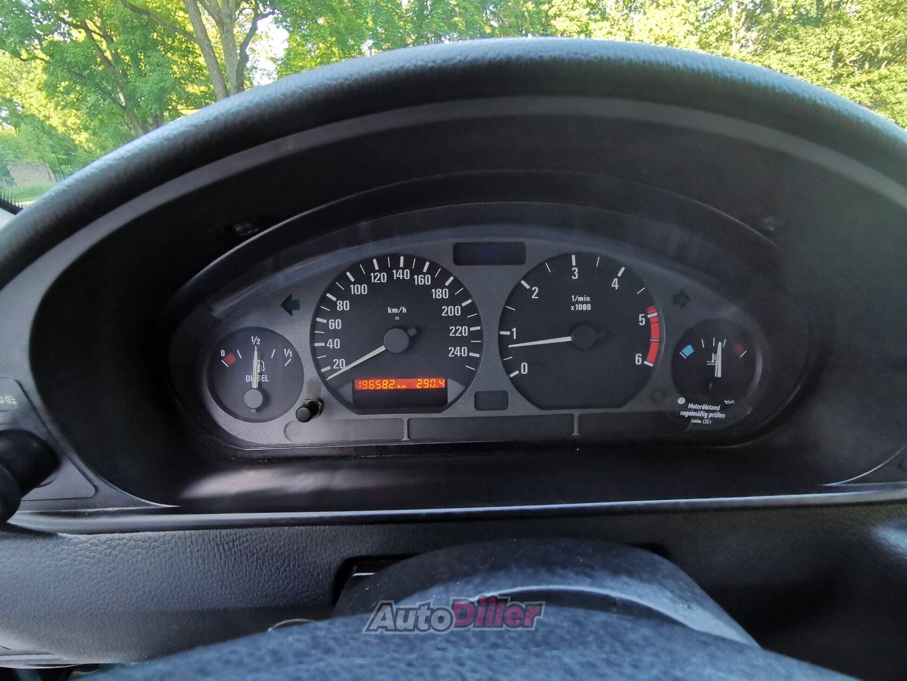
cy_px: 340
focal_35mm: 17
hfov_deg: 91.0
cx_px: 454
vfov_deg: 74.7
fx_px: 445
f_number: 2.2
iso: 320
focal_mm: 2.26
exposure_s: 1/50
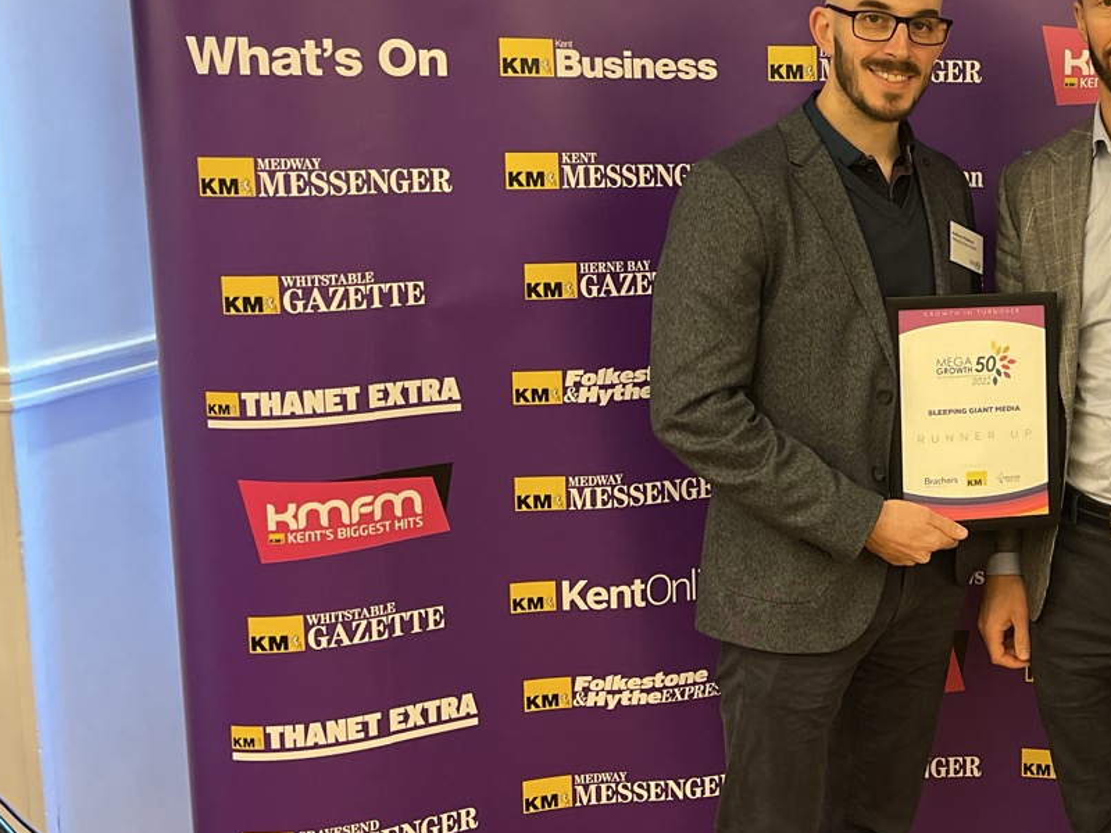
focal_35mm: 52
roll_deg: -0.8
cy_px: 330
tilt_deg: -9.9
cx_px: 1032
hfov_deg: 34.4
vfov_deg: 28.0
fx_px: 1669
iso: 400
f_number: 1.6
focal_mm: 5.1
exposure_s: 1/33
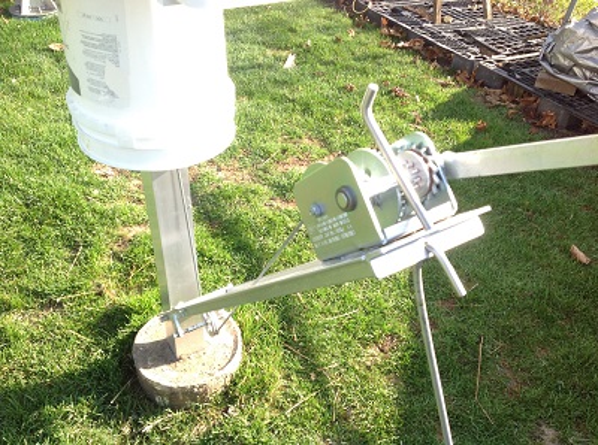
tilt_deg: -37.5
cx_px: 299
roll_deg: -4.3
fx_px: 603
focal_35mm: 35
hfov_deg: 52.7
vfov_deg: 40.5
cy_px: 222
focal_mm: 4.28
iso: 50
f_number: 2.4
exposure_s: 1/254
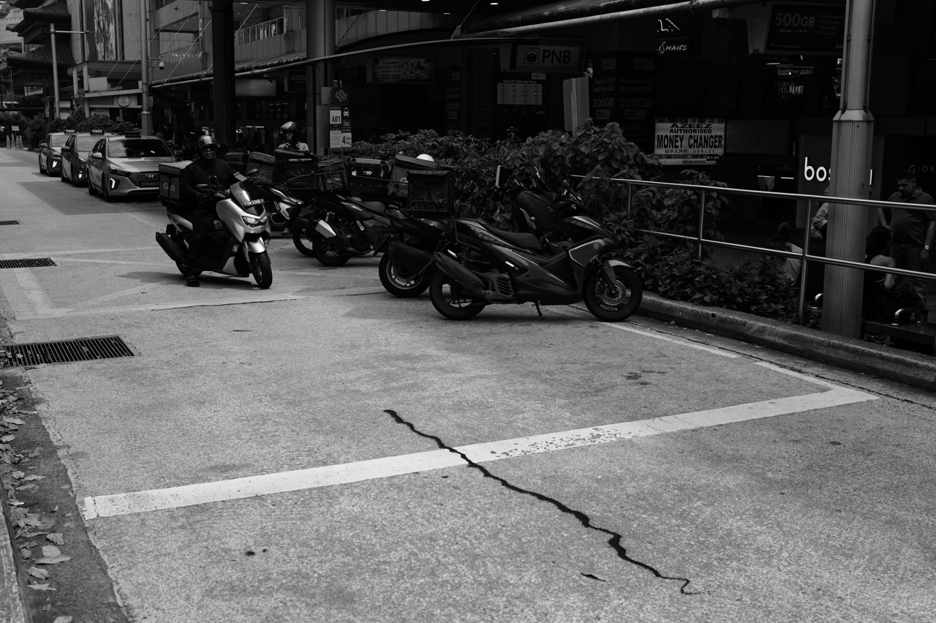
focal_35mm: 43
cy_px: 312
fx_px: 1117
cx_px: 468
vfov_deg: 31.2
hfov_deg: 45.5
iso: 100
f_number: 5
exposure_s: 1/400
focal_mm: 43
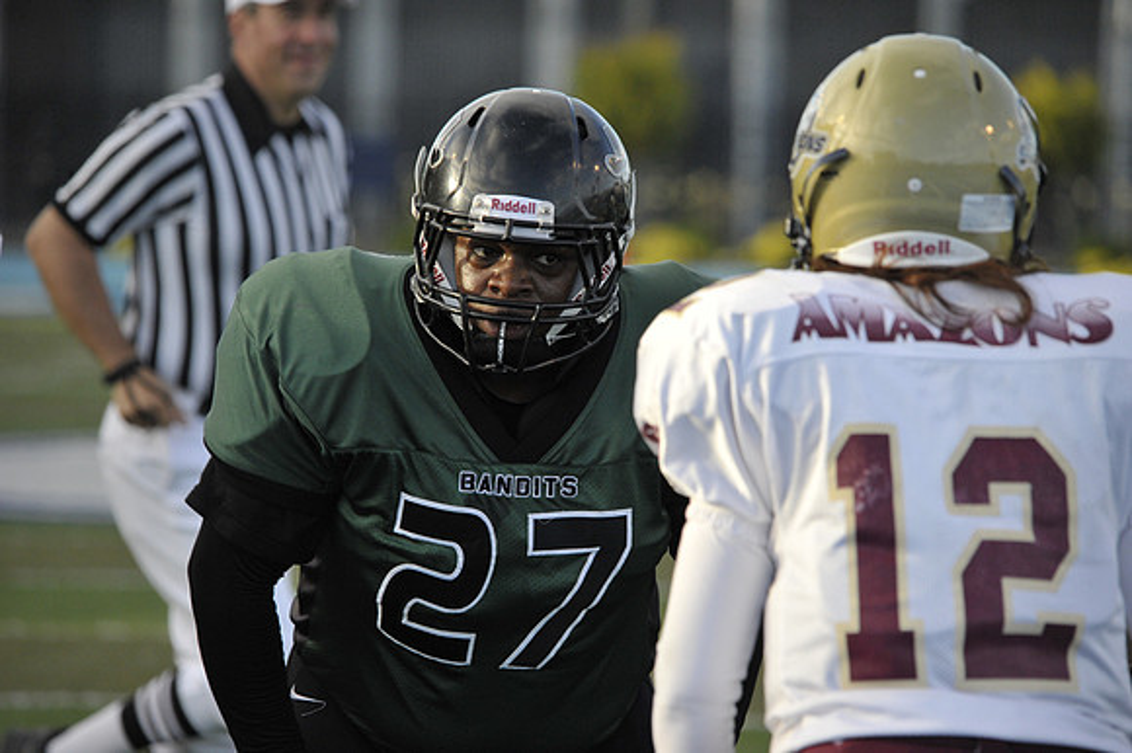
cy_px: 376
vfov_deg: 2.7
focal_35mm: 500
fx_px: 15713
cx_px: 566
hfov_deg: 4.1
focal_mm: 500
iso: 2800
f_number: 10
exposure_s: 1/1000
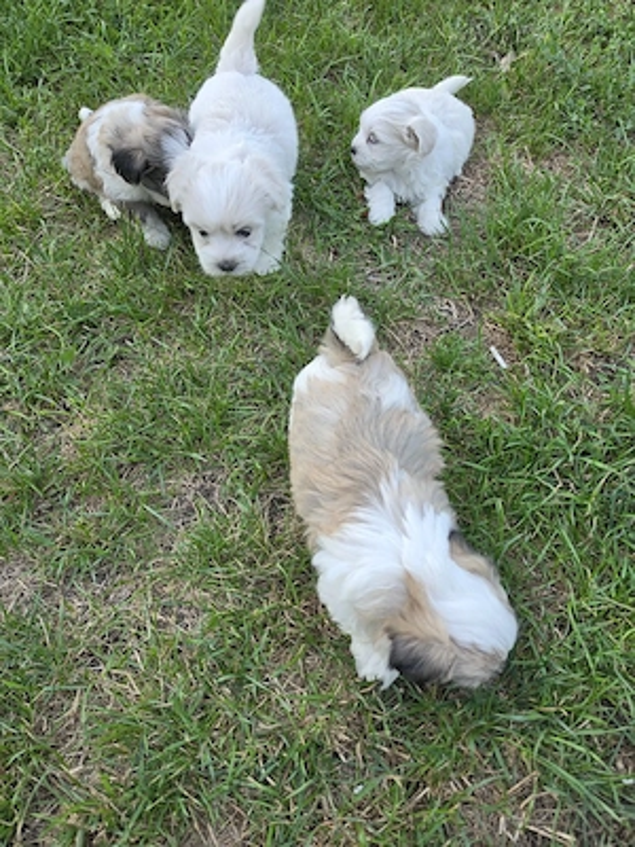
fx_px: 563
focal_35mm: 23
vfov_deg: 73.9
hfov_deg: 58.9
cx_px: 318
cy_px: 424
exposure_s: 1/120
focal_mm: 6.5
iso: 32
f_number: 1.4
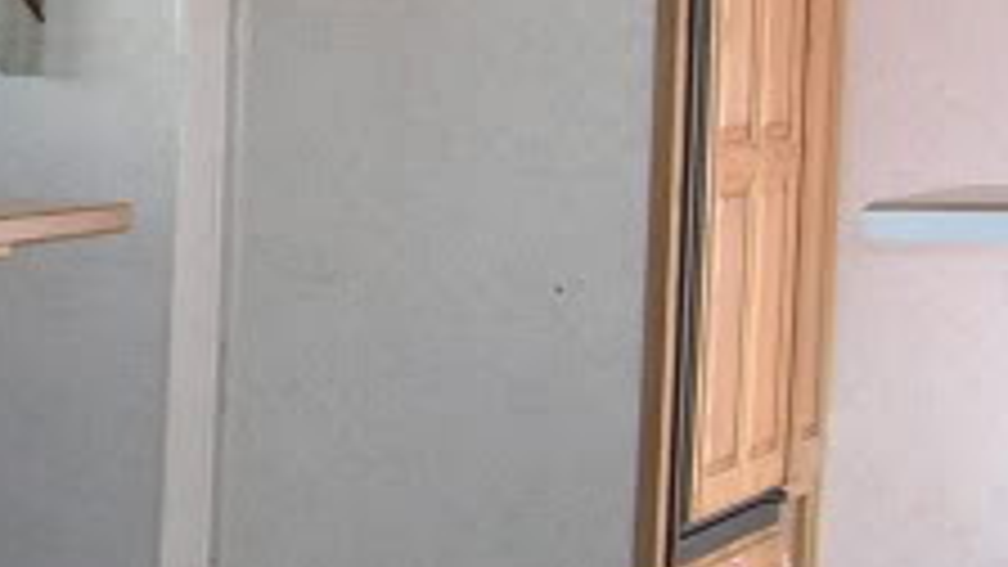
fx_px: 3528
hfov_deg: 14.8
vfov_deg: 9.2
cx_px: -605
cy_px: 248
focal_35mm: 132
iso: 73
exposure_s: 1/31.4
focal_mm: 5.7
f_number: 2.9
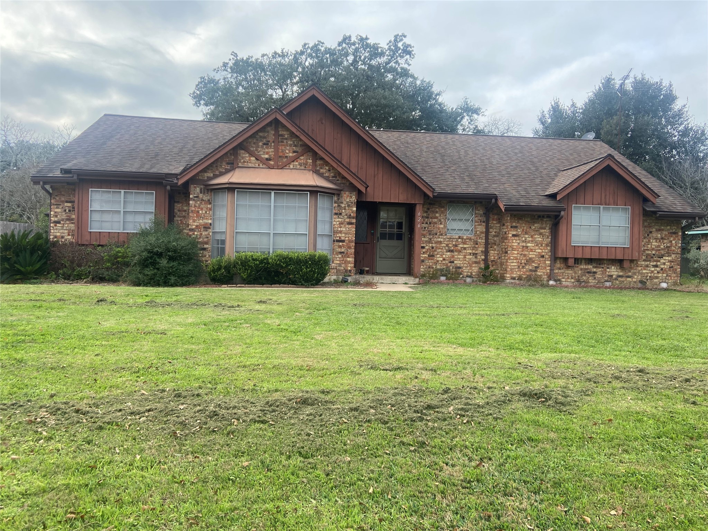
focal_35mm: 26
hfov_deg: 67.3
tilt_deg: -1.2
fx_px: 532
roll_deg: -1.4
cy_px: 266
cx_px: 354
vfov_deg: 53.1
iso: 32
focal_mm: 4.25
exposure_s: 1/554
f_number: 1.8
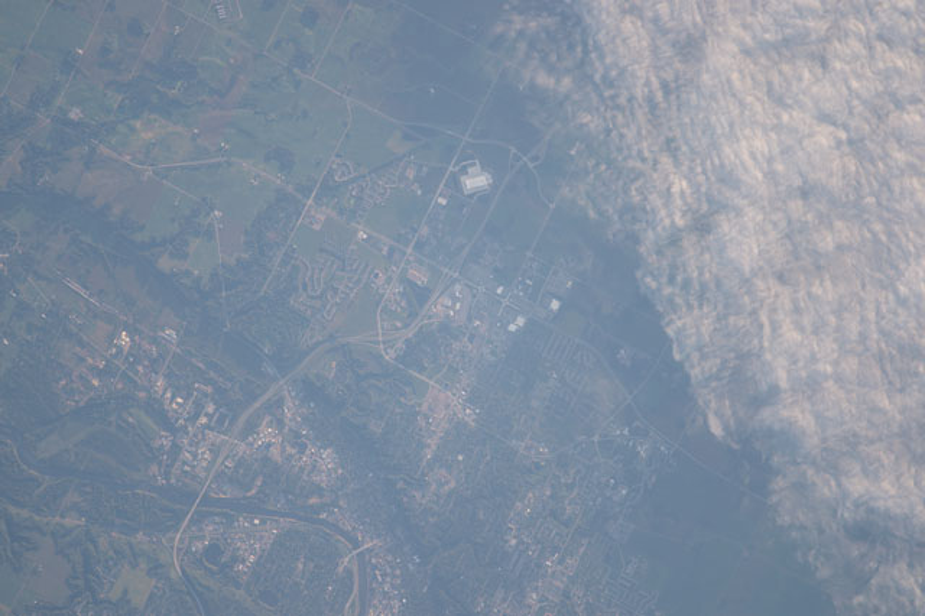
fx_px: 29532
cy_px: 308
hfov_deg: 1.8
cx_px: 462
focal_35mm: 1150
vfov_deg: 1.2
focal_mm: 1150
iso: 400
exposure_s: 1/250
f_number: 8
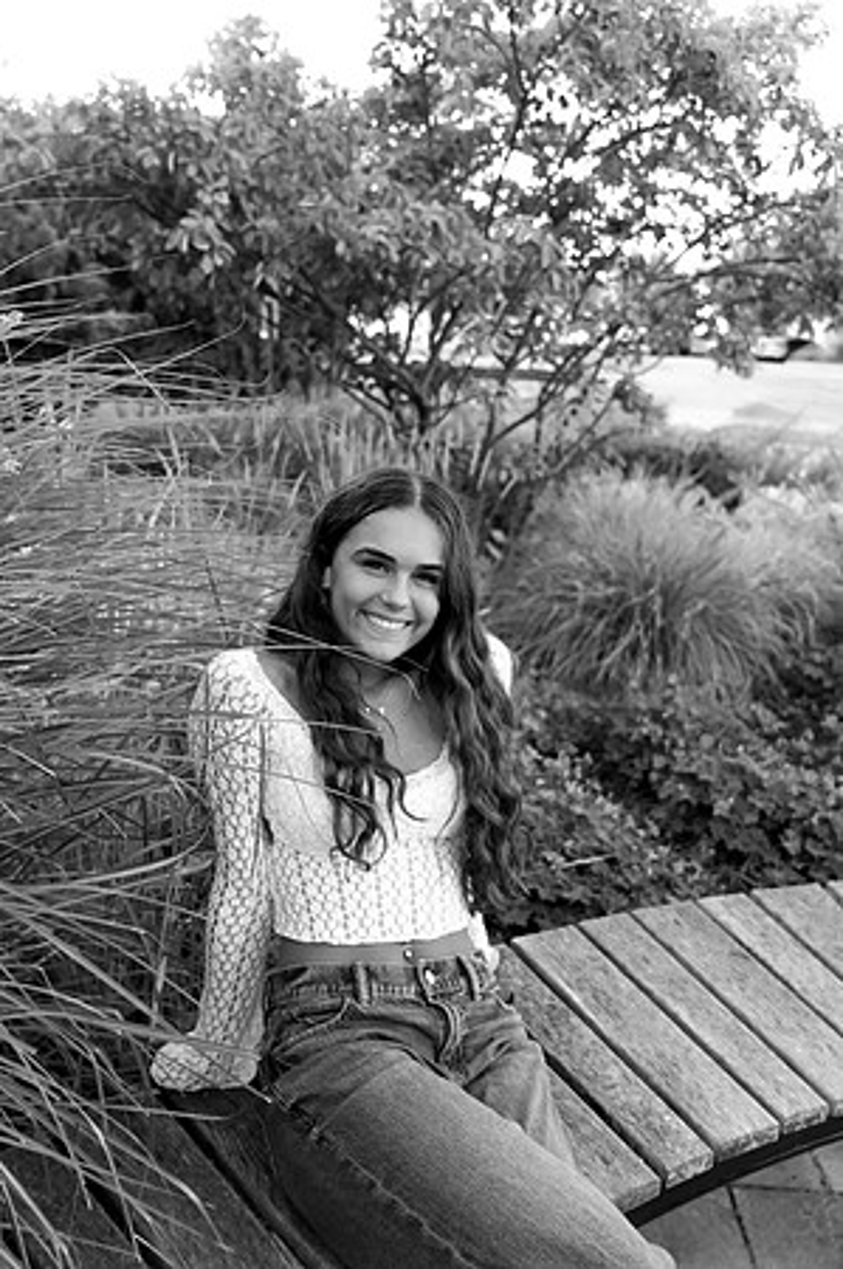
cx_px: 422
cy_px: 634
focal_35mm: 34
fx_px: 1197
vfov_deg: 55.8
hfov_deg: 38.8
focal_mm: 34
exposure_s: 1/800
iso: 1600
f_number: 4
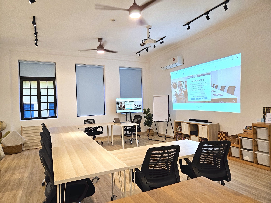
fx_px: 180
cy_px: 102
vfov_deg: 58.9
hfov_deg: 73.9
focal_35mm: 23
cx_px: 136
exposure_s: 1/60
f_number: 1.8
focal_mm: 5.4
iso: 100
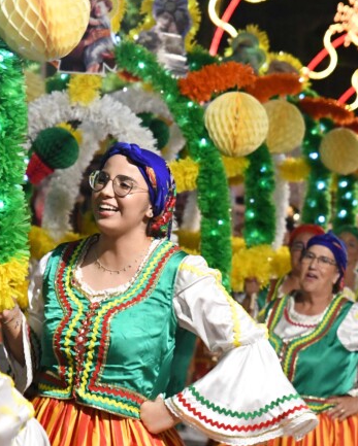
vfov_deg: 10.6
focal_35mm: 182
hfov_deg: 8.5
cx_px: 135
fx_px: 2408
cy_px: 348
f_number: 3.5
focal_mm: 70
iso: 8000
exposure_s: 1/100
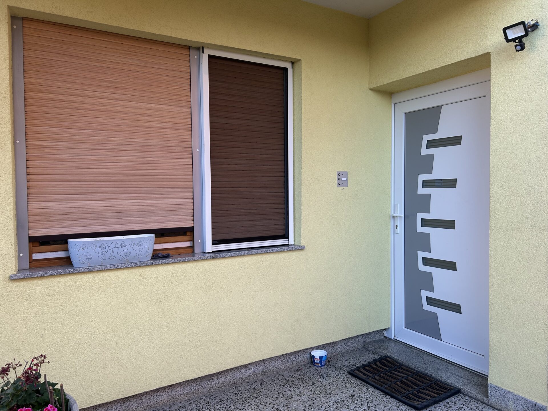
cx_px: 274
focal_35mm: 26
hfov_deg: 67.3
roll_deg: +1.5
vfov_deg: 53.1
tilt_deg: -1.8
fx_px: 412
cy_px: 206
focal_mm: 5.7
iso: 50
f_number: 1.5
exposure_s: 1/357
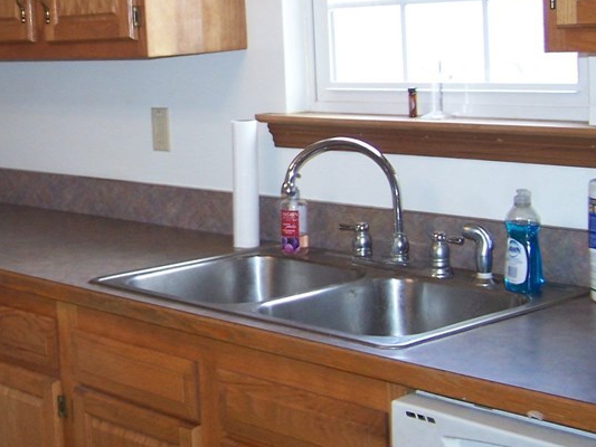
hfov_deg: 25.9
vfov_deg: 20.1
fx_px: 1257
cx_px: 69
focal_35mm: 73
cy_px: 132
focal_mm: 6.3
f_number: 2.8
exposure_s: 1/60
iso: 140
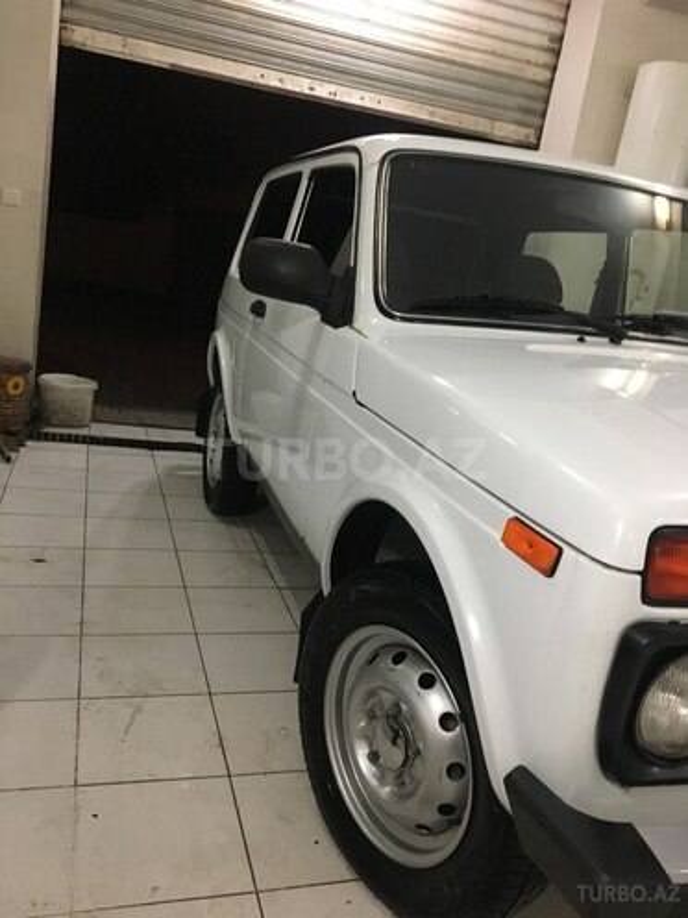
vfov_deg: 61.7
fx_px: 769
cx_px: 344
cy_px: 459
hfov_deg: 48.2
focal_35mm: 29
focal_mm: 4.15
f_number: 2.2
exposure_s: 1/33
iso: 250
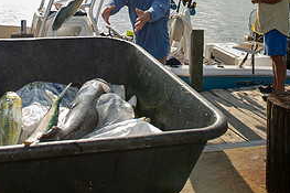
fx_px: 427
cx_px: 112
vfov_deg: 24.0
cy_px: -13
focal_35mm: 53
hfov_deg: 37.4
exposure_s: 1/250
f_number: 5
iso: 50
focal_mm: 24
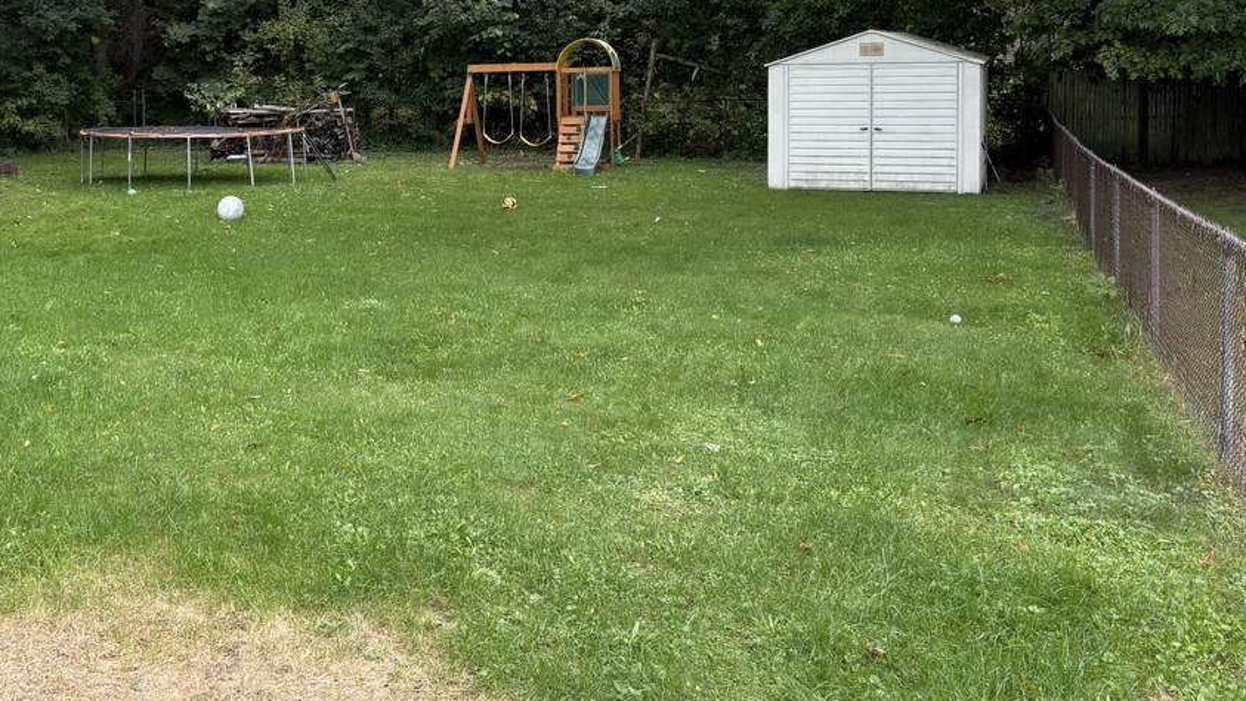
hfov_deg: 45.8
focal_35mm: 43
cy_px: 132
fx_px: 1421
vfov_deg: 27.1
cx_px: 316
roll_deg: +1.4
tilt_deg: -4.1
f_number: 1.6
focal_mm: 5.96
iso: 50
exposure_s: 1/544
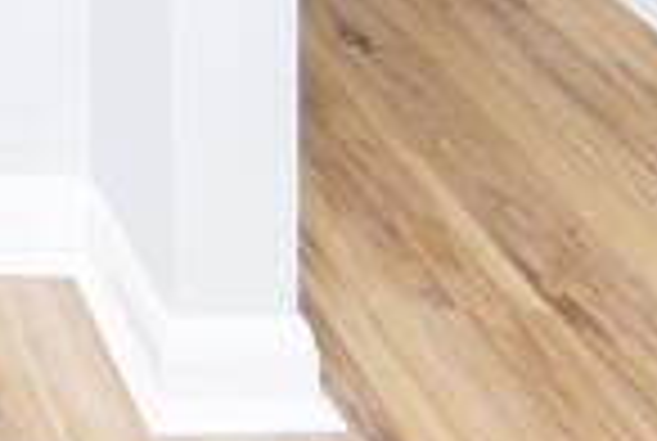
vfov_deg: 10.0
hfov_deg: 17.3
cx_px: -590
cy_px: -986
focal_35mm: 91
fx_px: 1664
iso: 125
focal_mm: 13
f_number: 16
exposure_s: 1/40
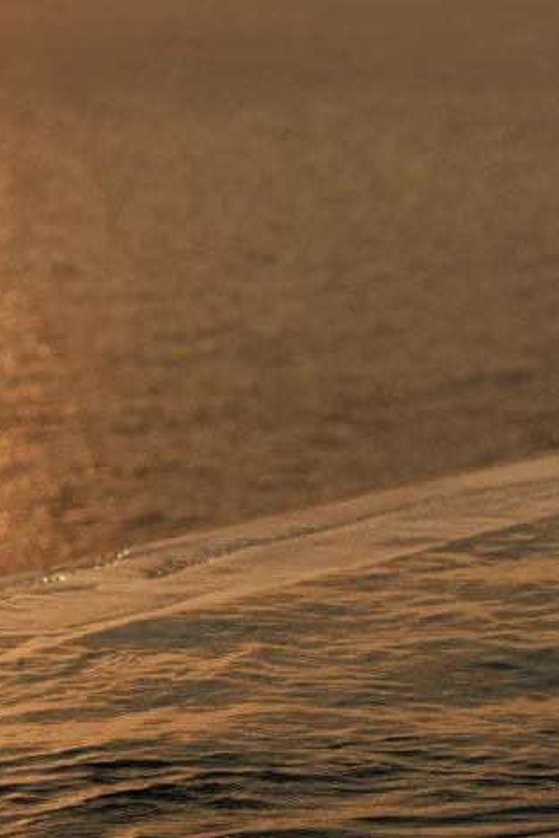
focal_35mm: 180
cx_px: 480
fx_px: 4189
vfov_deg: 11.3
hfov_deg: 7.6
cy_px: 907
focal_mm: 55
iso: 160
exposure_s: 1/450
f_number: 5.6
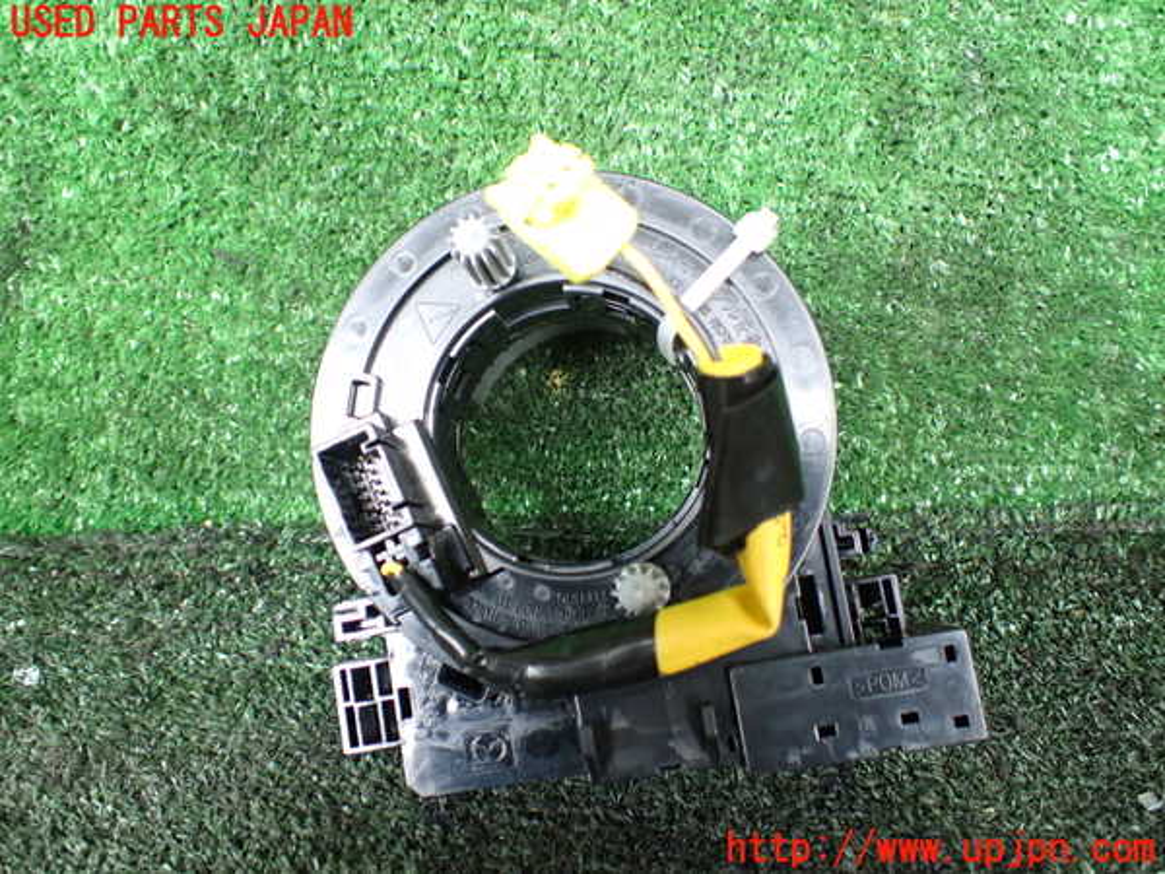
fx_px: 1010
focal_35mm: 30
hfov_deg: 60.0
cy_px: 437
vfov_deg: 46.8
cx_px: 582
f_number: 2.3
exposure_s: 1/60
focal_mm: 5.4
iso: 800
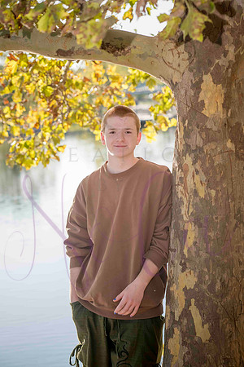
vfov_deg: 20.4
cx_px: 122
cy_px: 184
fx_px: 1017
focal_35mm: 100
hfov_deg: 13.7
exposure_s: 1/640
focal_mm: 100
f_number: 5.6
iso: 400
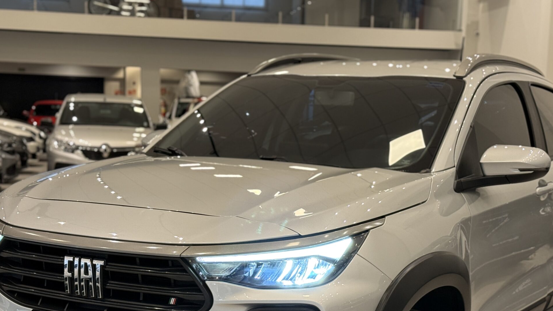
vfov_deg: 17.1
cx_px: 285
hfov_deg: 30.1
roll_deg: -1.5
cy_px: 243
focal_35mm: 70
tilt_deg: -7.0
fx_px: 1027
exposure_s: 1/60
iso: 160
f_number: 1.78
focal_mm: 6.76
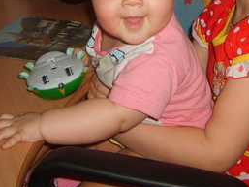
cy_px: 11
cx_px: 170
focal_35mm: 75
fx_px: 540
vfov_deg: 19.2
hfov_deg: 25.8
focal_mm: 5.8
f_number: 2.8
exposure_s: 1/45
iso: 100
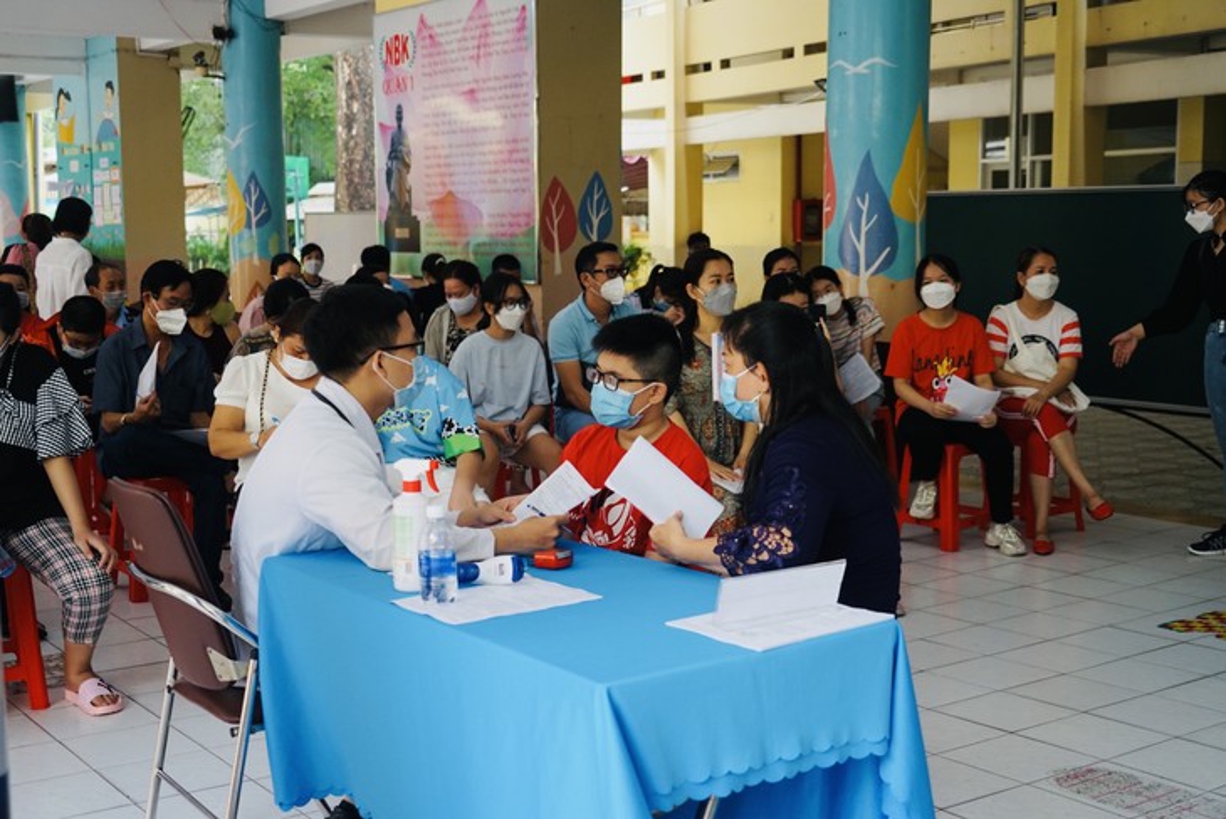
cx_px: 613
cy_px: 410
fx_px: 1534
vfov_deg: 29.9
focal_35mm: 45
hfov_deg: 43.6
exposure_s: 1/160
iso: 640
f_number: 4.5
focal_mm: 45
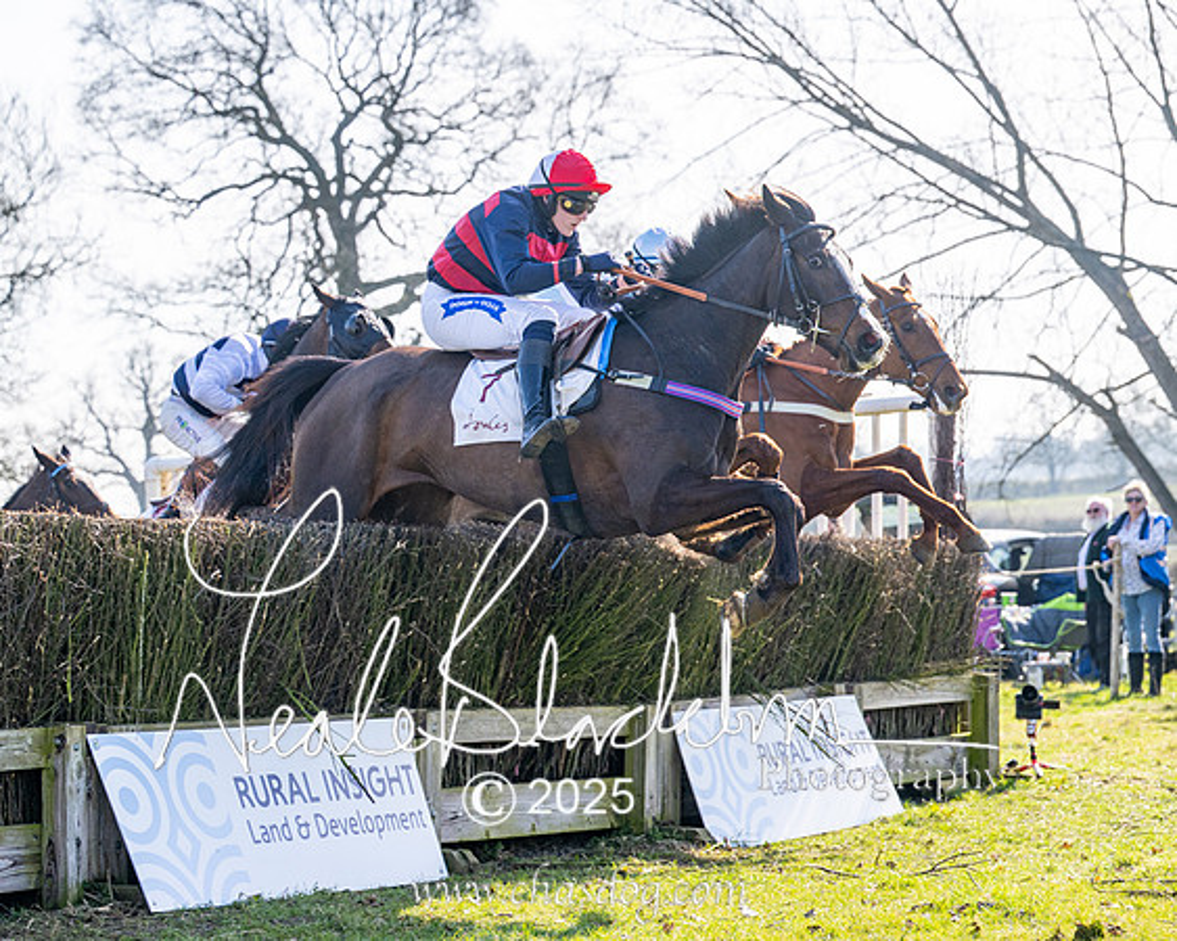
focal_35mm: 93
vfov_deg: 16.5
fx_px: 3253
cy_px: 420
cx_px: 621
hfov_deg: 20.5
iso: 200
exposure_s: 1/2000
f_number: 4
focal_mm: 70
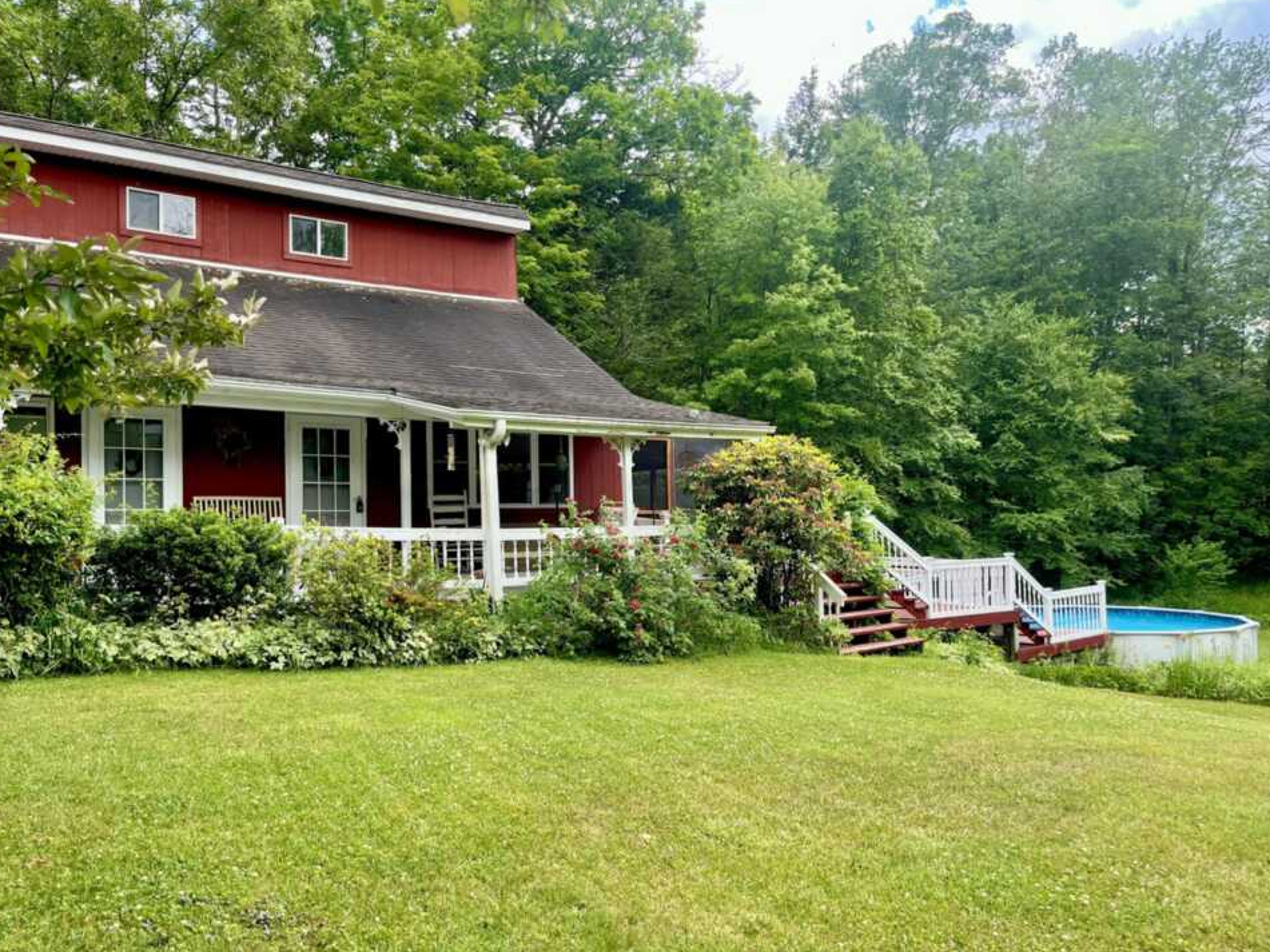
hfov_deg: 63.4
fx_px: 1027
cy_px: 506
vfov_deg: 49.7
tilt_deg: +1.8
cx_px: 670
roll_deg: +0.8
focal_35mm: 28
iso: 50
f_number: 1.6
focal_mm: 5.1
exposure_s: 1/793
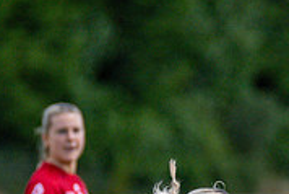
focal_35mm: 1464
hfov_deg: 1.4
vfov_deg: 0.9
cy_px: 295
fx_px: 11762
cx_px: 305
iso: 400
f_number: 2.8
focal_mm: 300
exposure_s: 1/6400
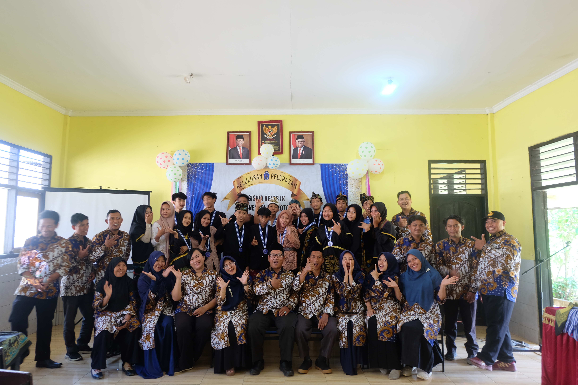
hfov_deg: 71.5
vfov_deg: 51.3
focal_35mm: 25
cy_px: 192
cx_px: 289
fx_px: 401
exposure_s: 1/20
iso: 400
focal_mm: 16.7
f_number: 3.5
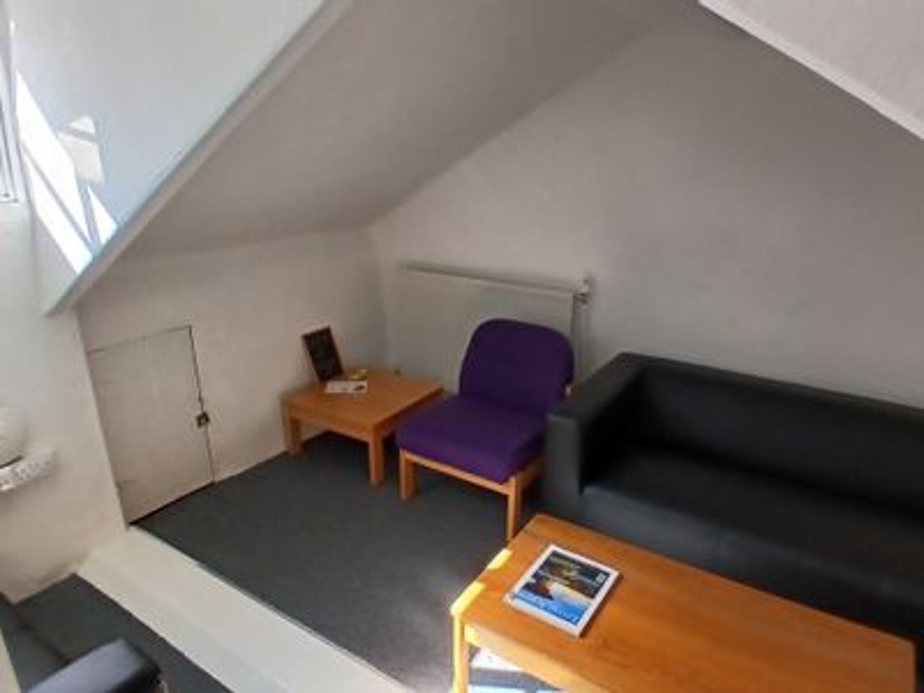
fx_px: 454
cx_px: 462
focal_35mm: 17
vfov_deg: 74.7
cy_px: 346
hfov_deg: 91.0
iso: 64
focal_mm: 1.4
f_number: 2.2
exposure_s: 1/100
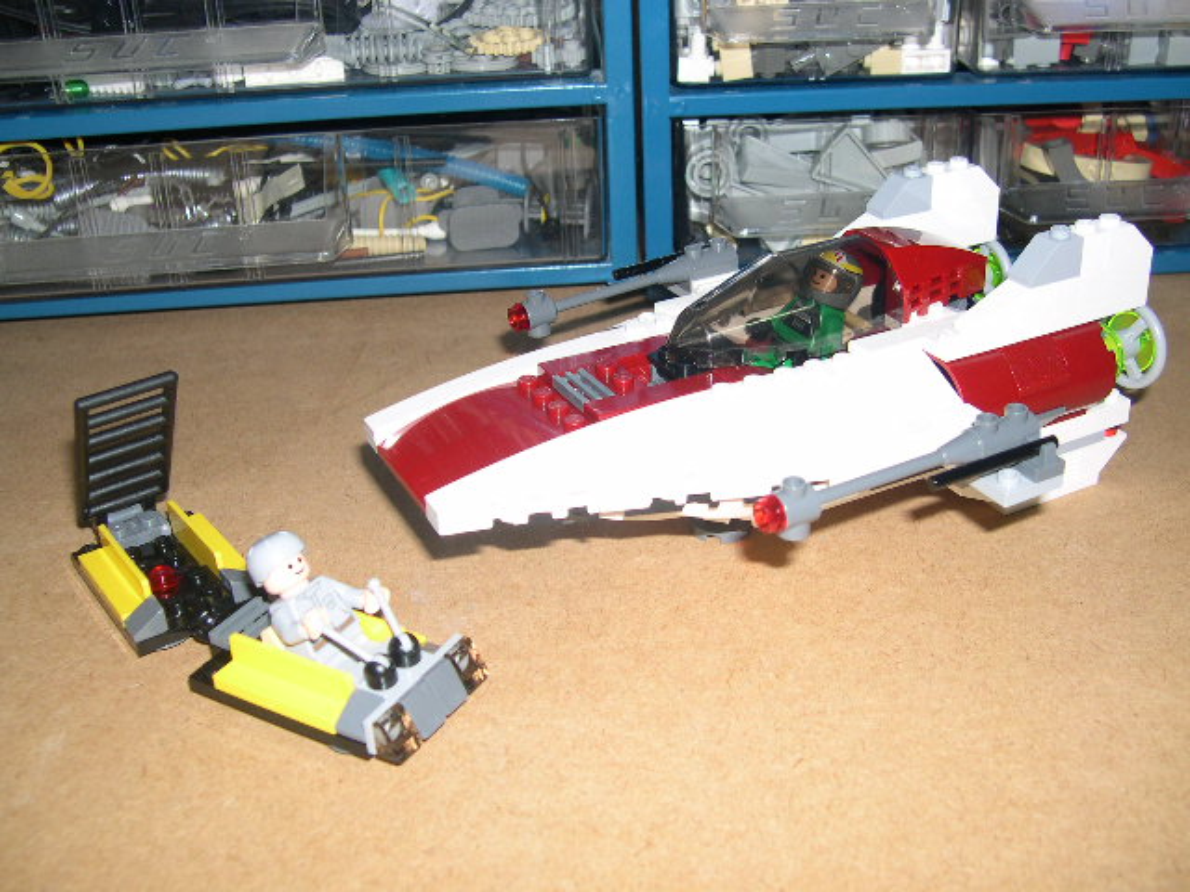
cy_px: 446
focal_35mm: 38
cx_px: 595
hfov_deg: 49.0
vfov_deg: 37.7
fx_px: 1306
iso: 100
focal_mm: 8
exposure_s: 1/60
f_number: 2.8
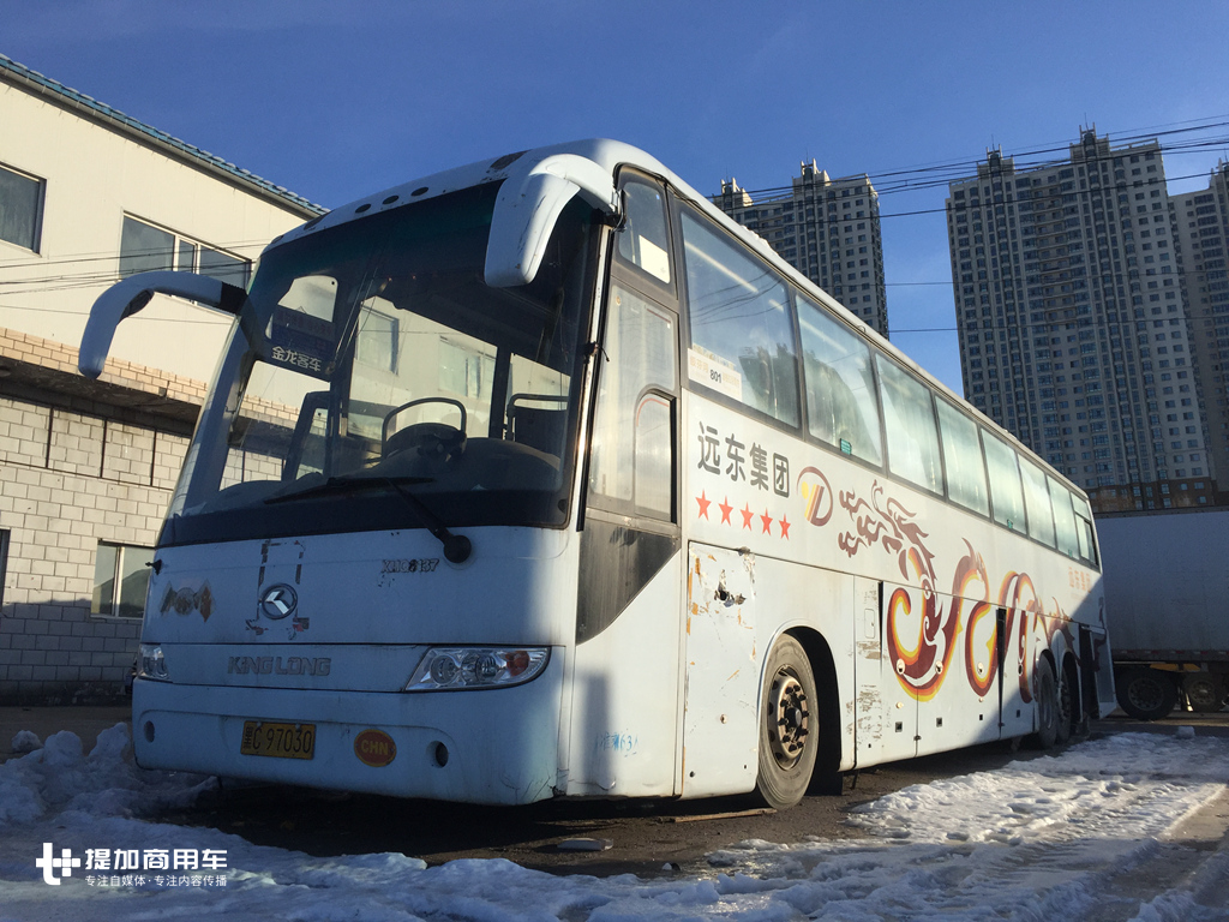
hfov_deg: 61.7
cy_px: 461
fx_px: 1030
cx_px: 614
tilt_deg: +13.2
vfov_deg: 48.2
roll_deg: +1.4
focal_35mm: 29
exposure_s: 1/2083
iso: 32
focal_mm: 4.15
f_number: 2.2
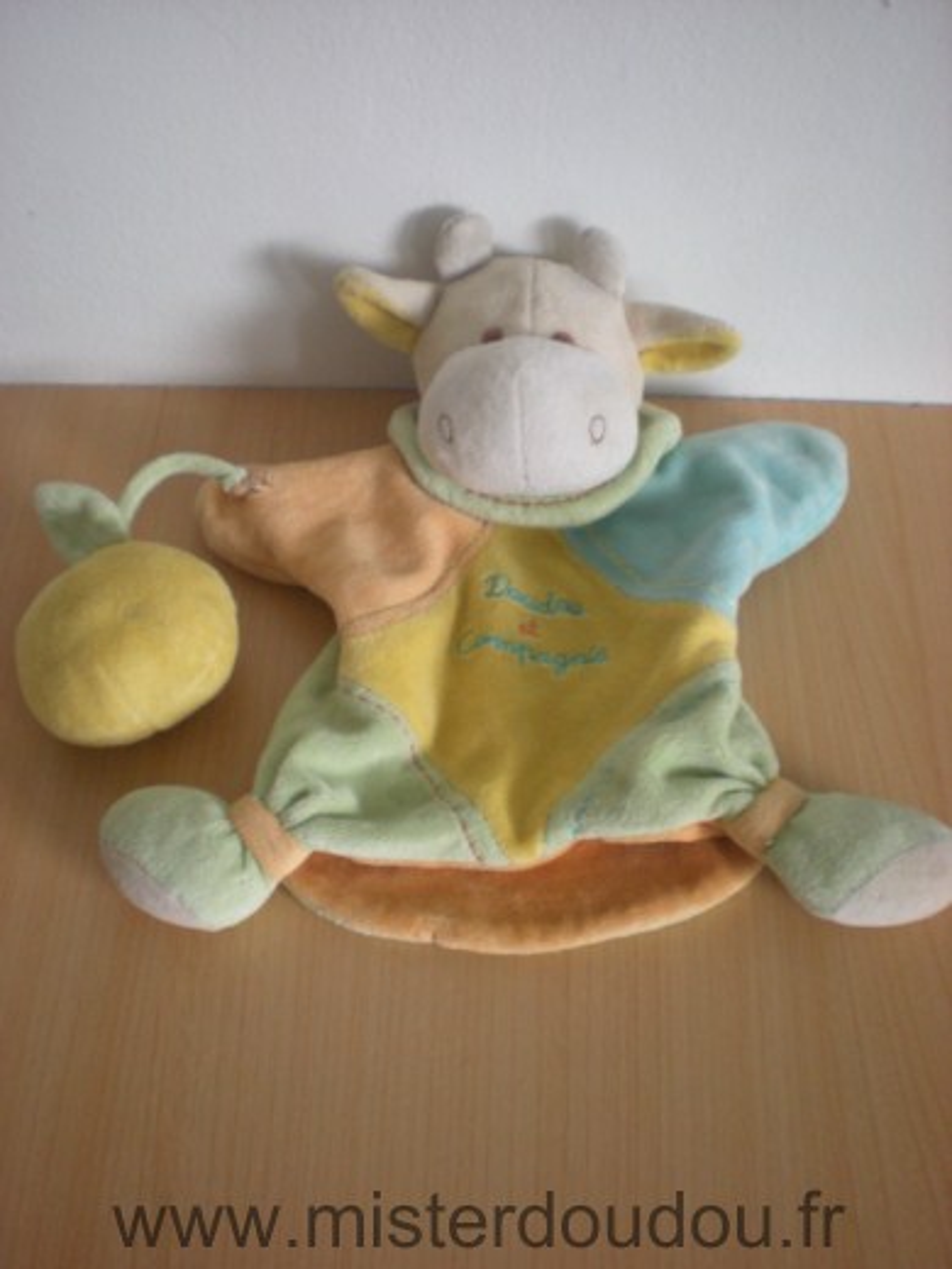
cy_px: 634
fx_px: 1393
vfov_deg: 49.0
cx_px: 476
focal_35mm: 38
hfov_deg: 37.7
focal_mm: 6.3
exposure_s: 1/17.8
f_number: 3.1
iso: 200
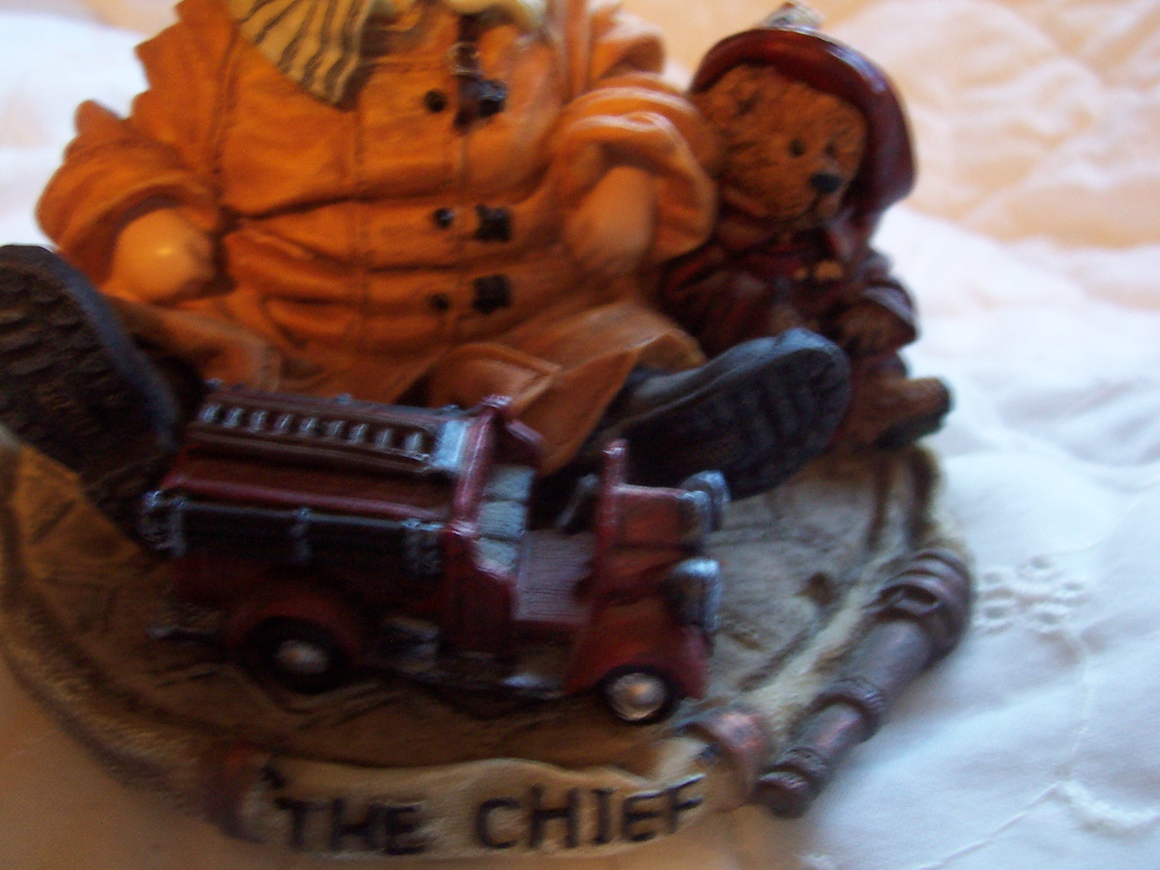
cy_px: 435
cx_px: 580
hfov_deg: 50.1
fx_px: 1240
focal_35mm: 37
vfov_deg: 38.7
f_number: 2.8
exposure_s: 1/8
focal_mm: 5.6
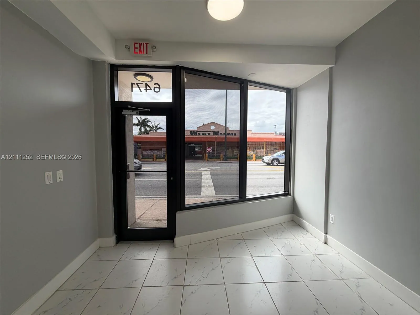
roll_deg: +0.0
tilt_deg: -2.0
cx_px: 210
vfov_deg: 85.7
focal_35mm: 14
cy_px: 158
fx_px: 170
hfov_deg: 102.1
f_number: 2.2
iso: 50
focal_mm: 2.22
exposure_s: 1/197
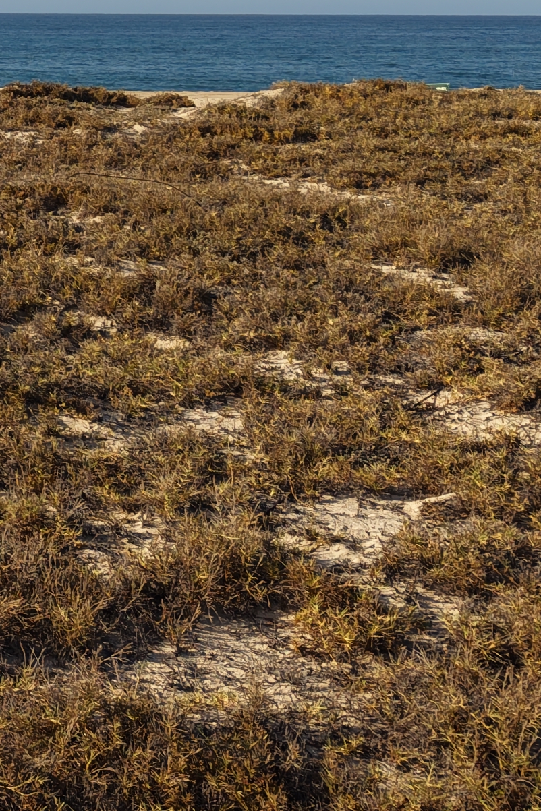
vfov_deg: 22.7
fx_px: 1916
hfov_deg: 14.2
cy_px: -52
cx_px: -433
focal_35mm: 85
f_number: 1.8
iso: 100
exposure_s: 1/400
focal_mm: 8.67
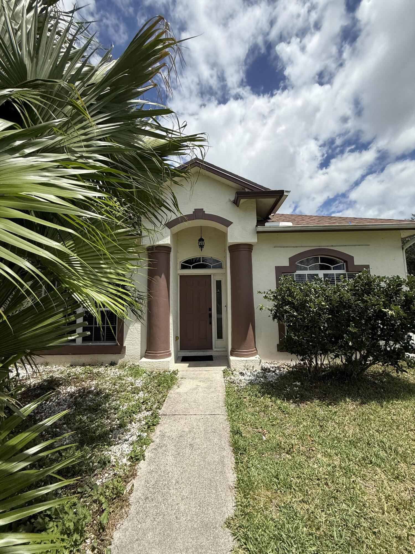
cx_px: 208
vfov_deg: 102.1
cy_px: 277
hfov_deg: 85.7
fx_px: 224
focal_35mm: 14
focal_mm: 2.22
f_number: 2.2
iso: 50
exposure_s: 1/2410
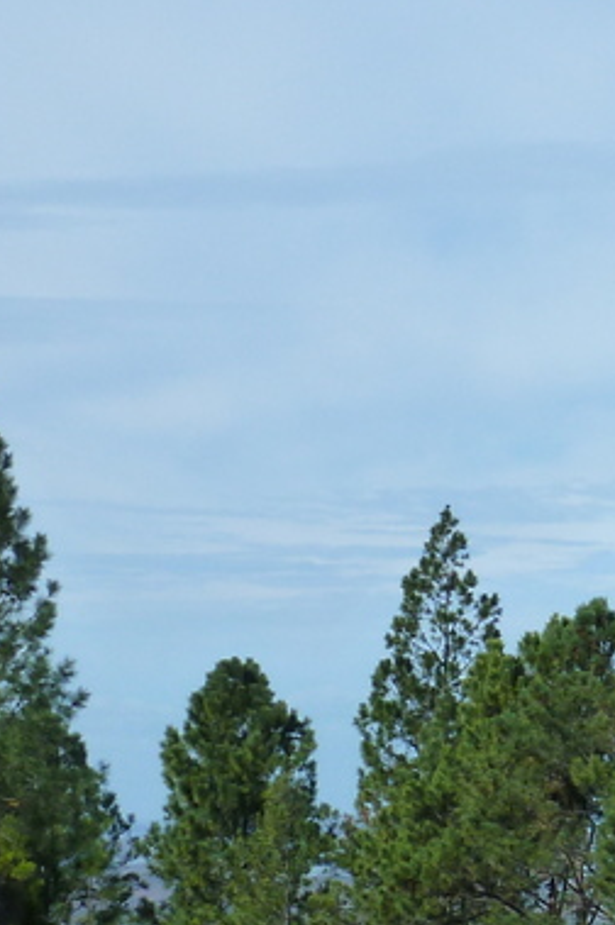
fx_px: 3722
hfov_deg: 8.9
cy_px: 578
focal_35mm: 145
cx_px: 1198
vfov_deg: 14.2
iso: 125
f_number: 5.6
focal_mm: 7.3
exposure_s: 1/400
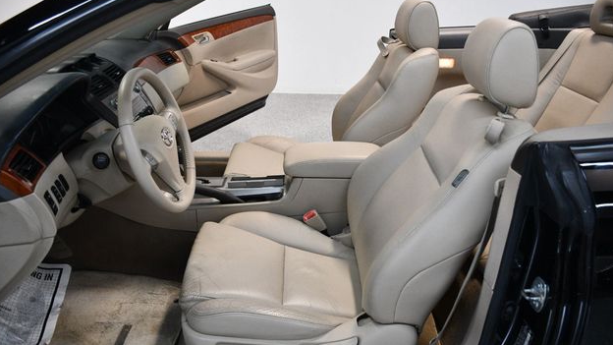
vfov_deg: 40.2
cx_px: 304
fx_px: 471
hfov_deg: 66.1
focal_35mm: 29
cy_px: 179
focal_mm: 18
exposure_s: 1/125
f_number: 3.5
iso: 1600
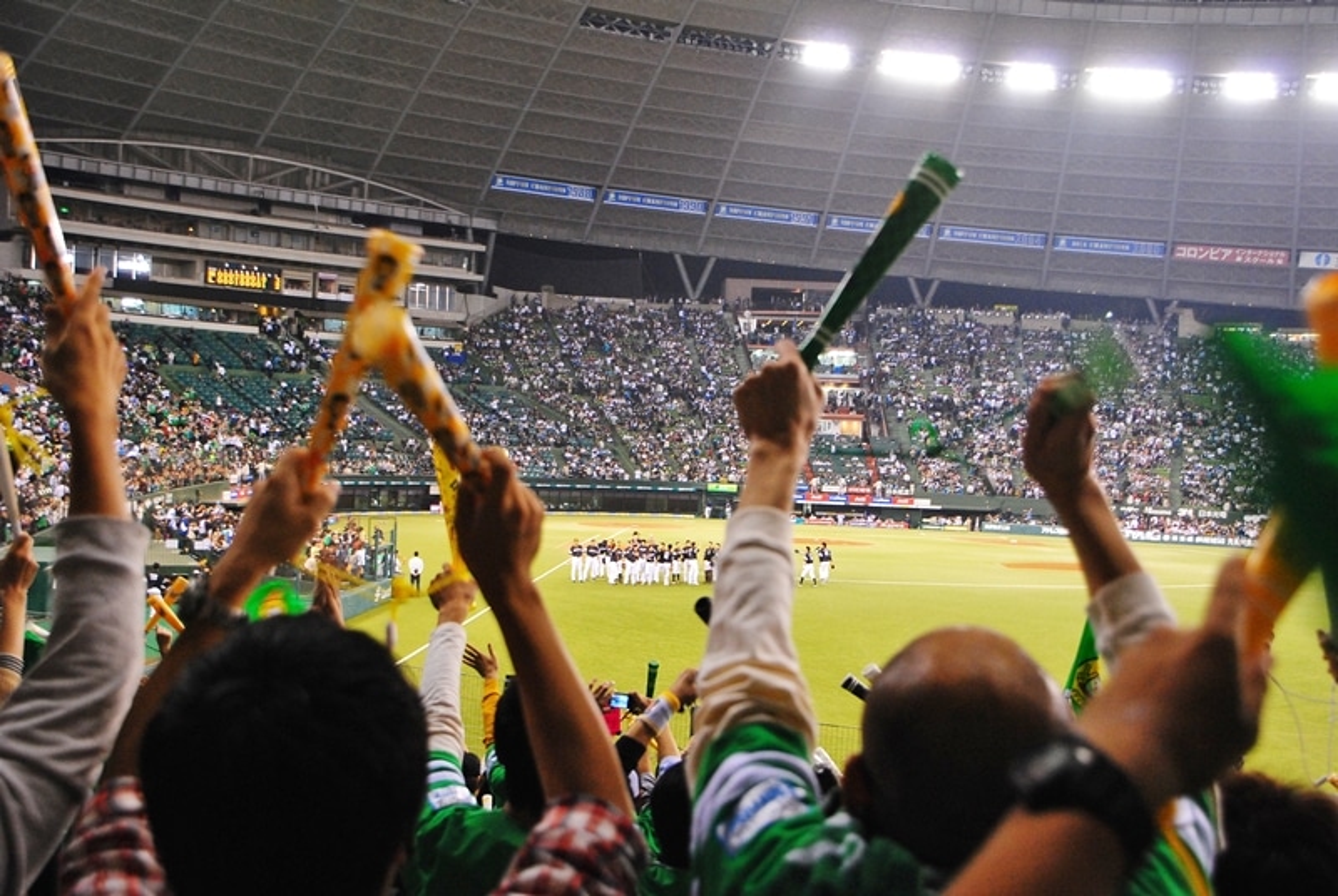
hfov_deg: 43.5
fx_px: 1675
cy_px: 448
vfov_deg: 30.0
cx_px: 669
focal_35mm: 45
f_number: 4
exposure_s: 1/80
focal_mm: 30
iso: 800
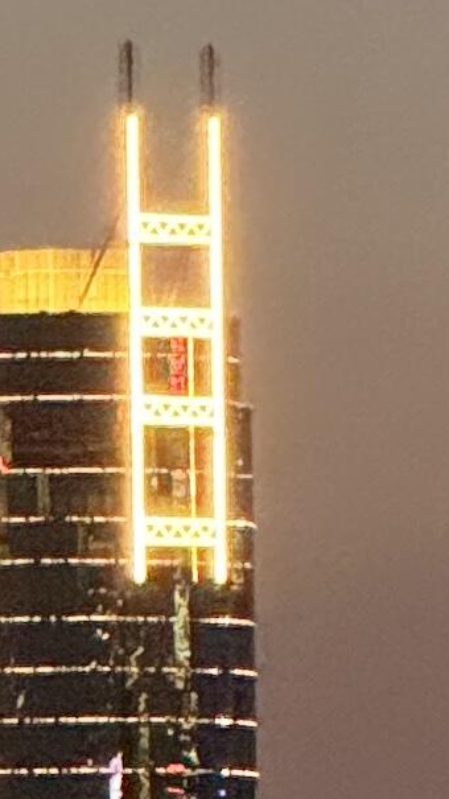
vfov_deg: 2.5
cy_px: 1912
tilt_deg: -1.3
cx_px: 305
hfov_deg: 1.4
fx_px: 18469
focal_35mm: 872
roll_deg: +0.6
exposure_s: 1/40
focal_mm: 15.66
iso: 1250
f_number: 2.8
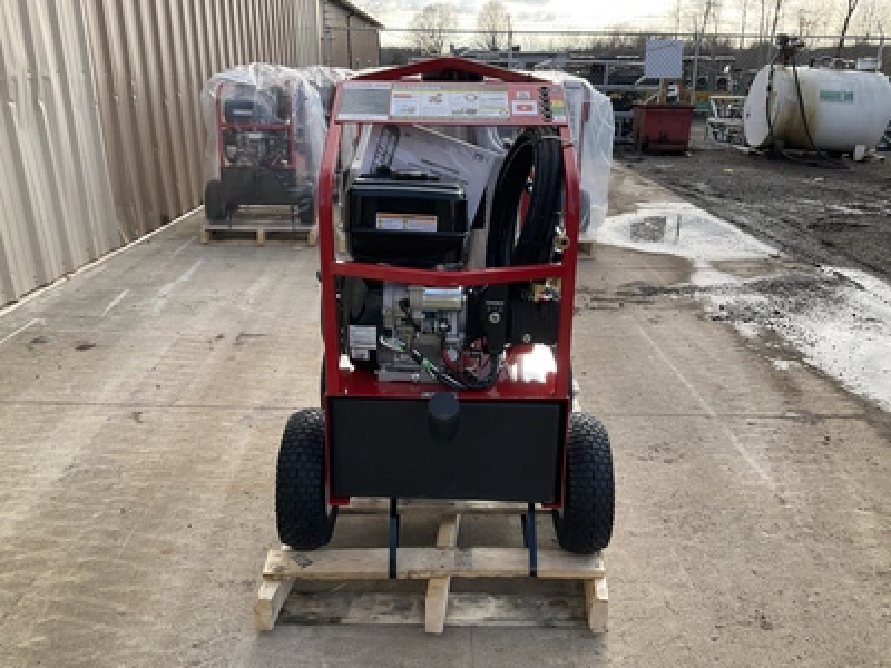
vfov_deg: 48.2
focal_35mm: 29
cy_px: 334
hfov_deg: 61.7
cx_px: 446
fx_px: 746
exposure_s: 1/586
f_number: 1.8
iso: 25
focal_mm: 3
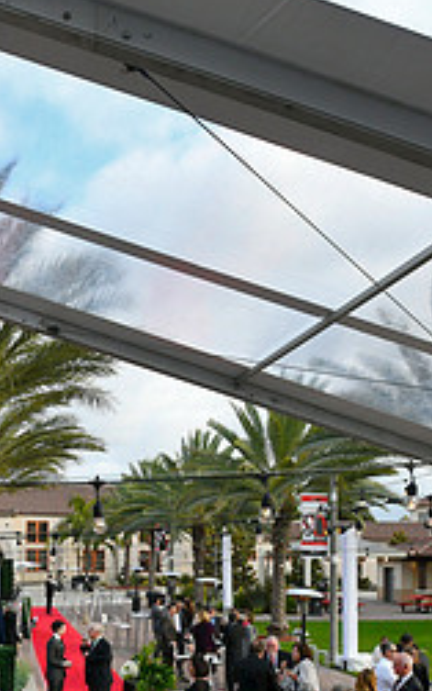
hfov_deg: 30.2
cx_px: 22
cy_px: 516
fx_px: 753
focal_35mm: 40
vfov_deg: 47.5
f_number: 6.3
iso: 400
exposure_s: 1/320
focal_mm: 17
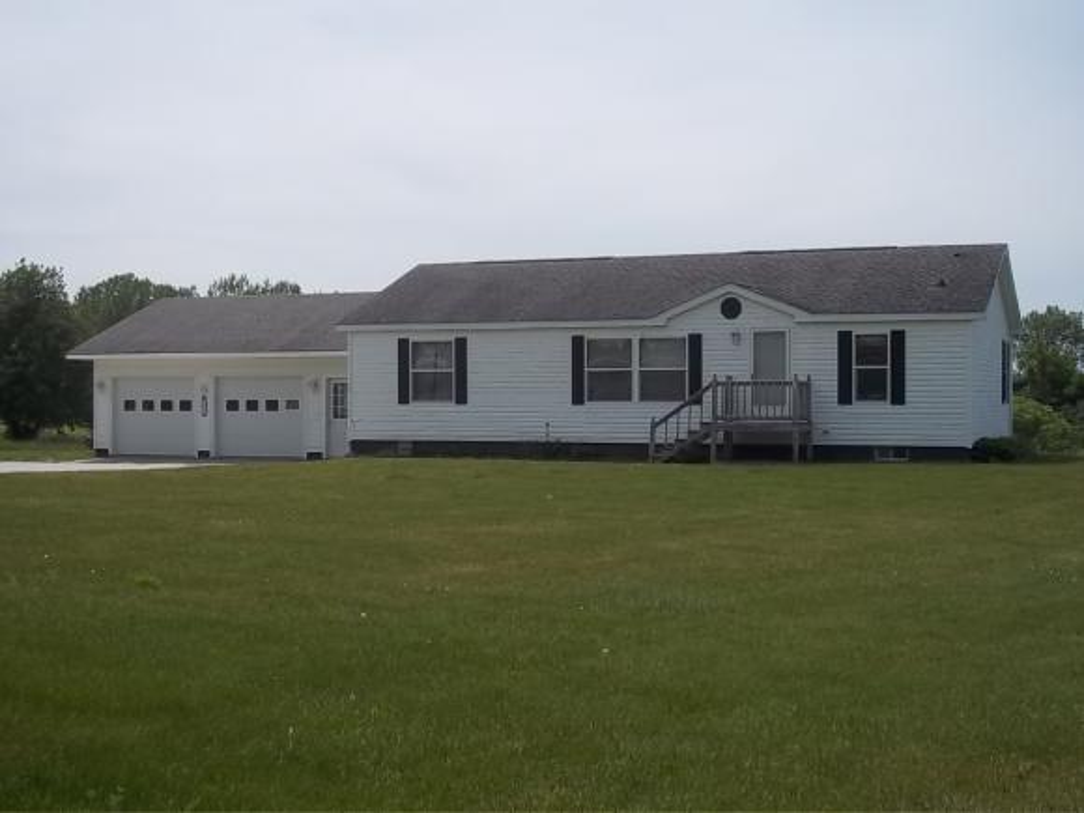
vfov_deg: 31.5
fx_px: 1440
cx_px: 542
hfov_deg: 41.2
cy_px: 406
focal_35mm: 46
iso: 80
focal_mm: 8.2
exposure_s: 1/320
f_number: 8.9
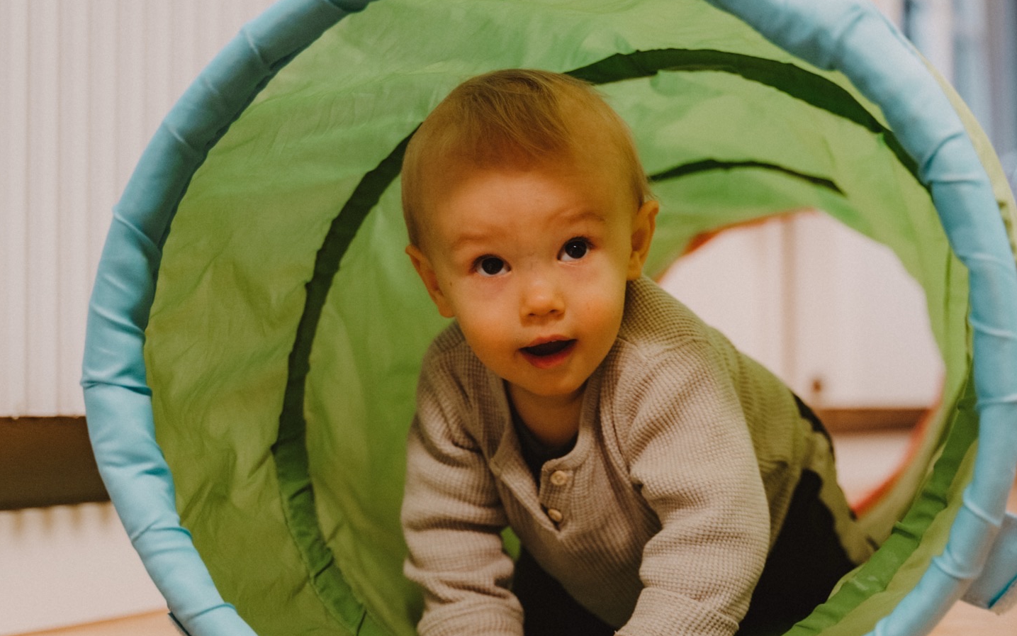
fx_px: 1663
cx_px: 609
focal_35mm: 60
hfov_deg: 33.9
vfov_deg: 21.6
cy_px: 359
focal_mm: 44
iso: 1600
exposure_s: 1/125
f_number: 2.8
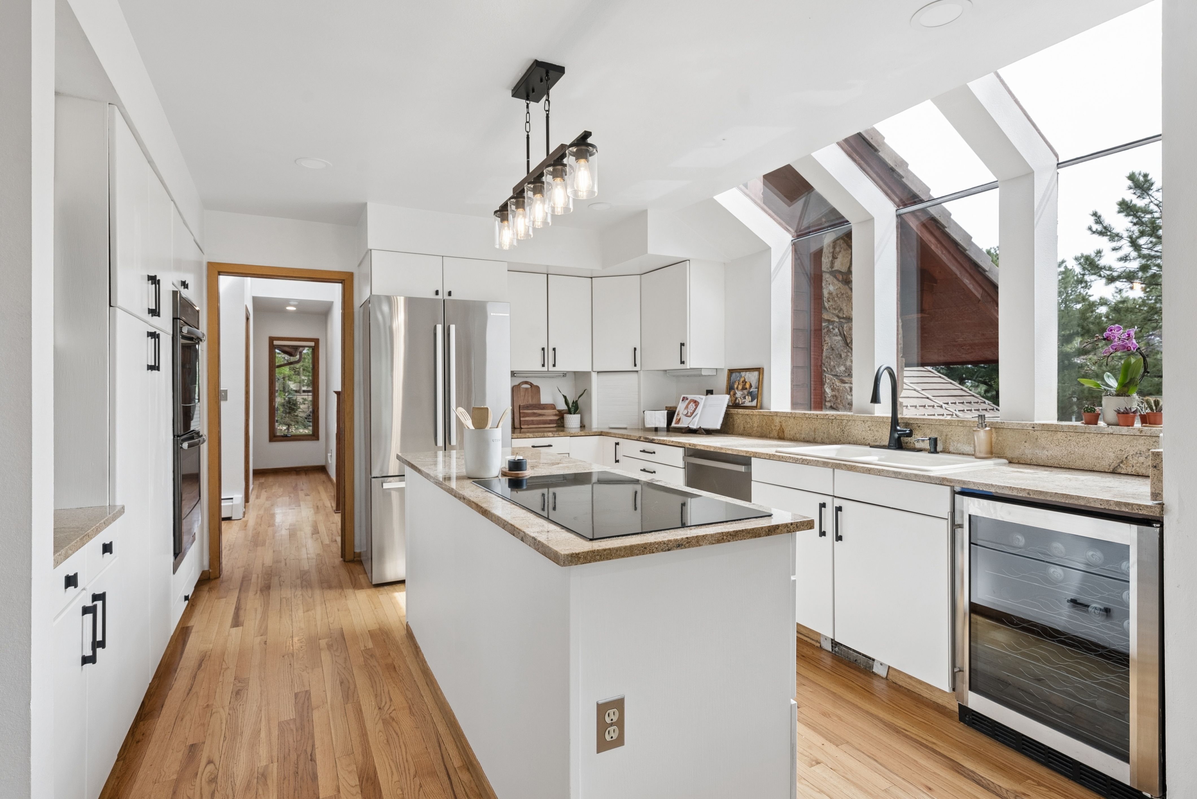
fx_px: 599
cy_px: 400
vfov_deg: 67.5
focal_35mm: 18
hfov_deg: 90.0
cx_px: 598
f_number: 9
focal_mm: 18
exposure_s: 1/250
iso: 640
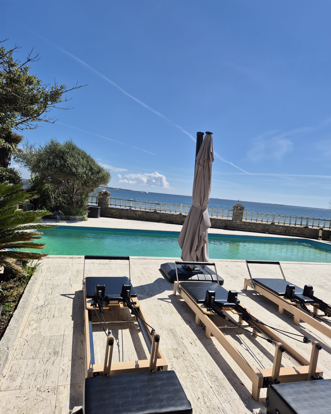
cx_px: 166
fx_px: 294
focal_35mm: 24
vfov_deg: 70.3
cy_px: 212
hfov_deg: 58.8
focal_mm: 5.4
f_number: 1.8
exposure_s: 1/3712
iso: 25
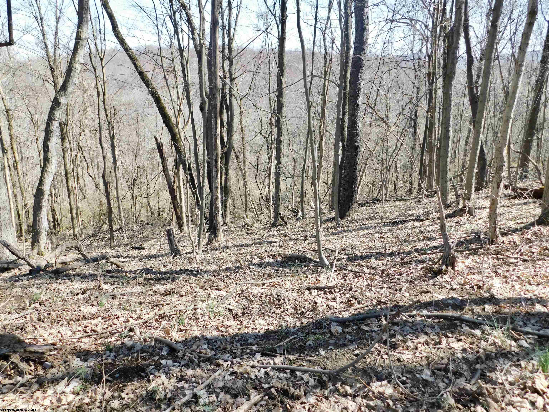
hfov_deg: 69.4
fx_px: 396
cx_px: 274
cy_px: 206
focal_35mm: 25
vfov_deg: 54.9
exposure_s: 1/400
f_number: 3.1
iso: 125
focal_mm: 4.5
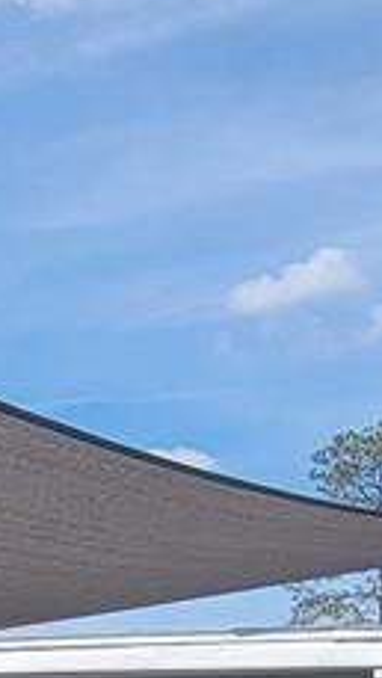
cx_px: -444
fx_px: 1781
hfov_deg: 10.9
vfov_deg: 20.1
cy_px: 829
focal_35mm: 99
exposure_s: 1/1422
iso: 50
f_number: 2.2
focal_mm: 2.2
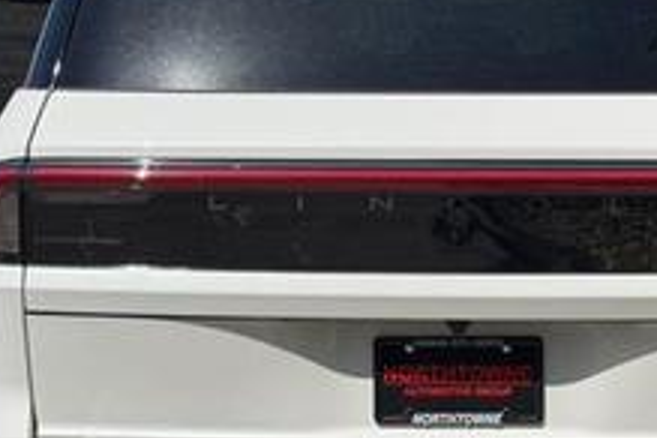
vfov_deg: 11.9
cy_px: 237
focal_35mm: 115
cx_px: 420
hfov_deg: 17.8
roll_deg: +2.1
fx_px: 2099
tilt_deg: -6.3
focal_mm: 6.76
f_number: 1.78
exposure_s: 1/7874
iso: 64
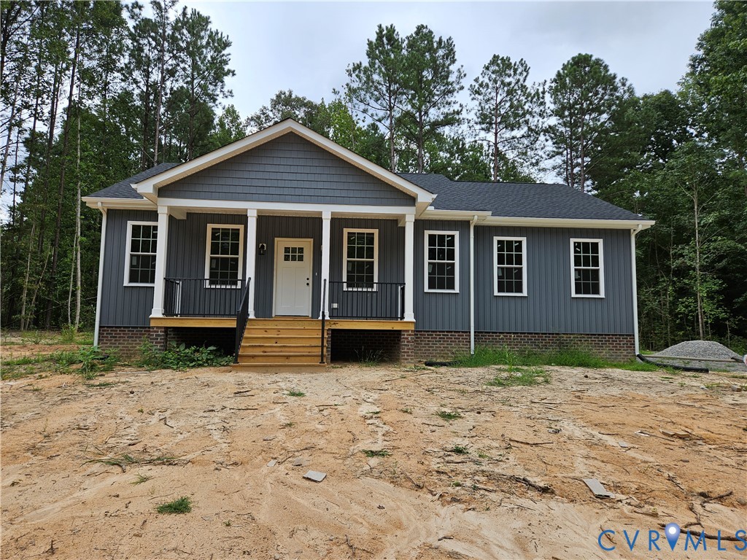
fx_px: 496
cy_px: 280
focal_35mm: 23
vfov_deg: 58.9
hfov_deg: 73.9
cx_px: 374
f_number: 1.8
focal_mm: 5.4
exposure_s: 1/471
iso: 25
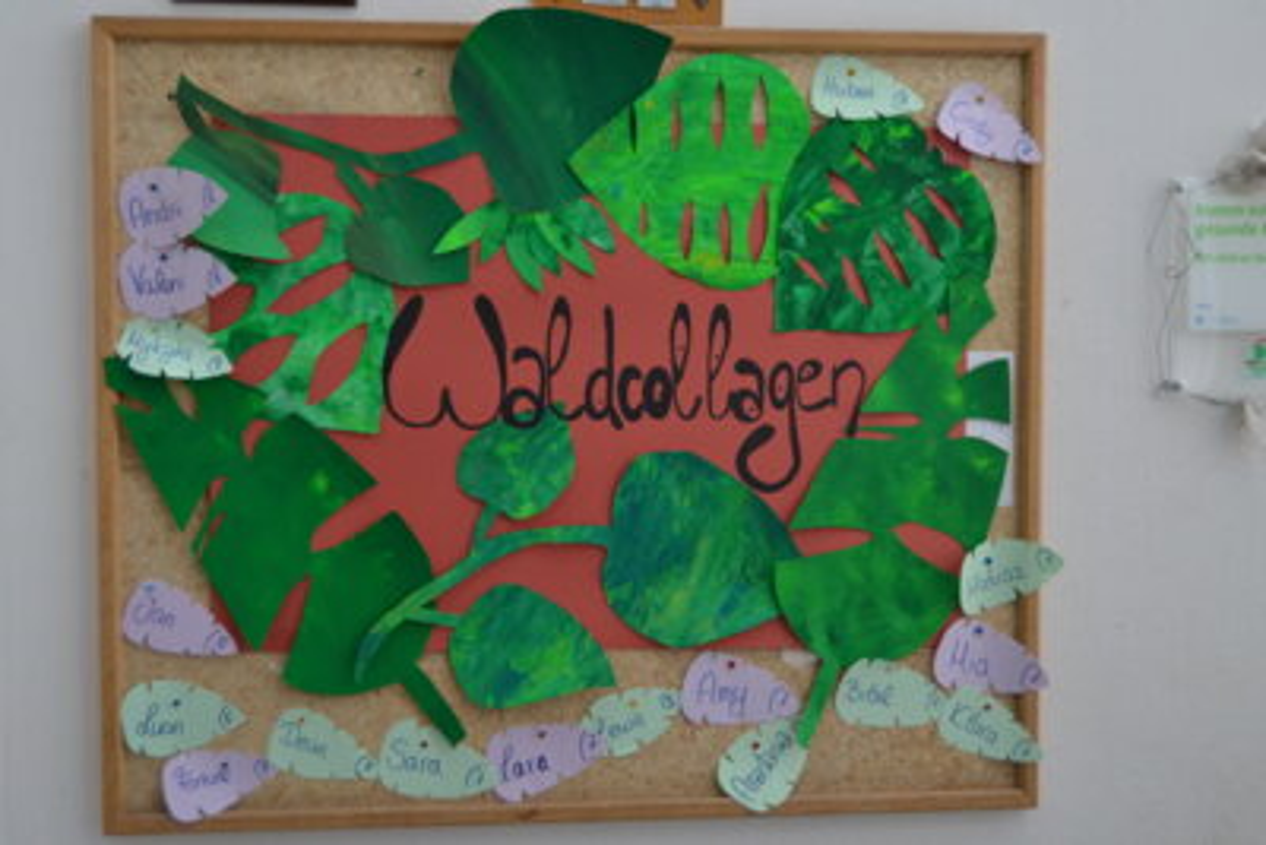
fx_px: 1689
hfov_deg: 41.1
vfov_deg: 28.1
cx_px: 633
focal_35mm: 48
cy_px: 422
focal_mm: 32
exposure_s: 1/60
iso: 900
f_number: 4.5
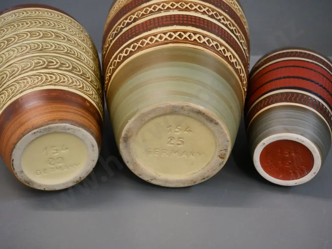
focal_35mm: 46
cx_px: 166
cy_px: 124
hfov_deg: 41.2
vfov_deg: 31.5
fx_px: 441
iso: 3200
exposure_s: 1/200
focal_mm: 23
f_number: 5
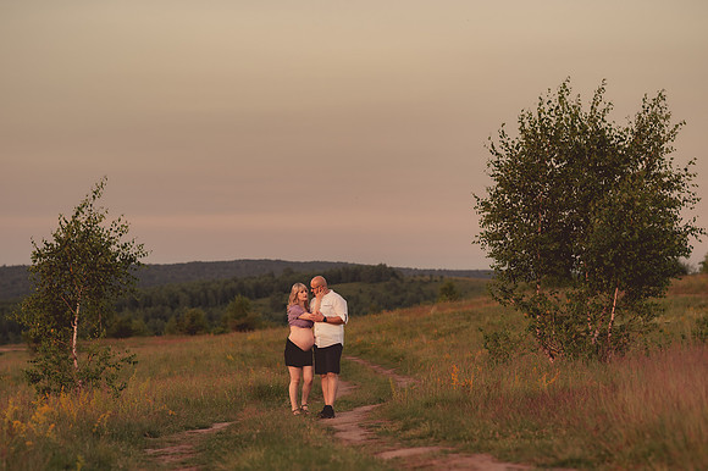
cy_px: 277
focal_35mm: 100
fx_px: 1975
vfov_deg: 13.6
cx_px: 346
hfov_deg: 20.3
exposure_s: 1/500
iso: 400
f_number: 2.8
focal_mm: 85
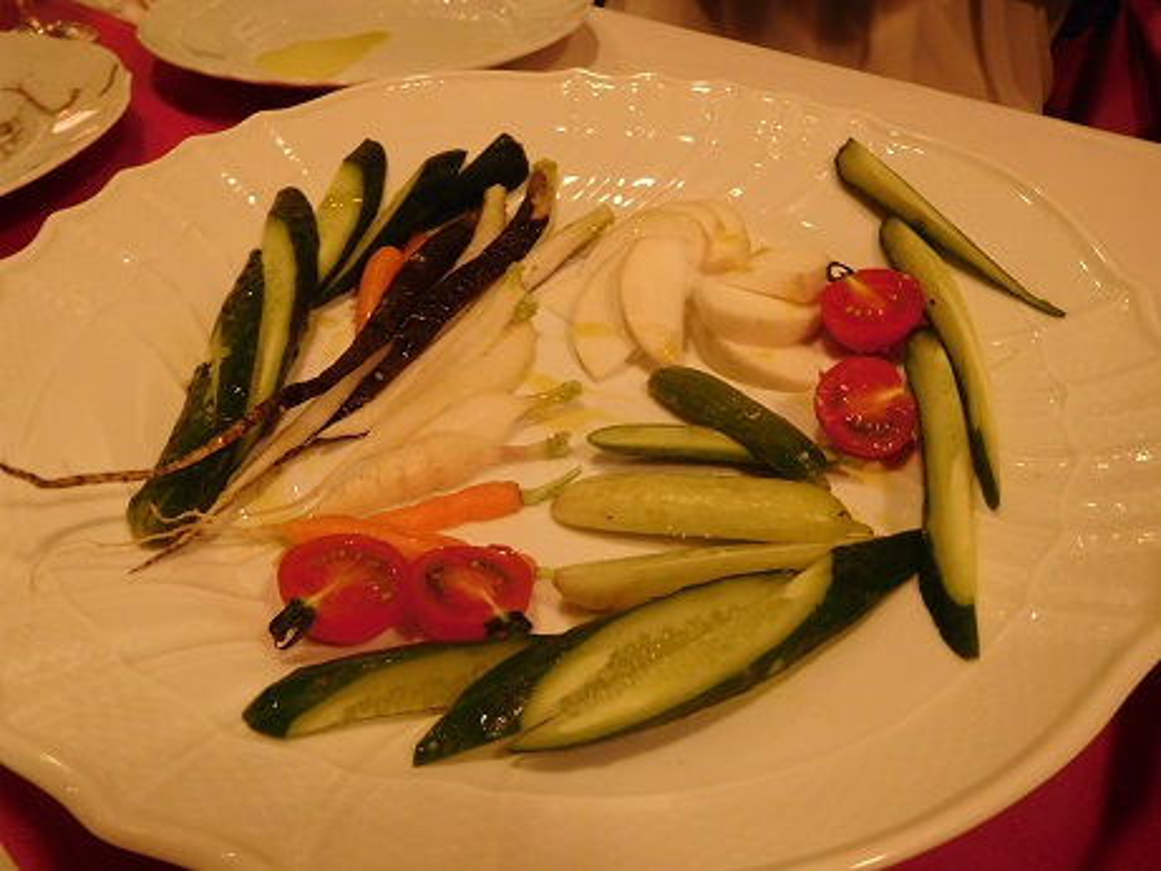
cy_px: 436
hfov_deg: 69.4
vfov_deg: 54.9
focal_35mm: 25
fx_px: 839
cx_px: 580
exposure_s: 1/10
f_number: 3.4
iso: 400
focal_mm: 4.5
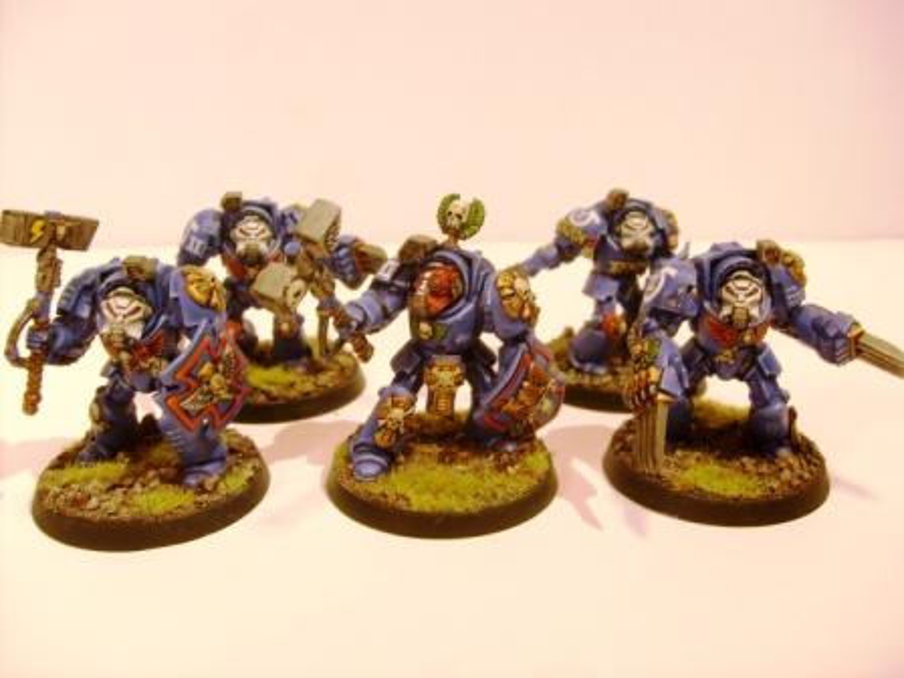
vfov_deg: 40.7
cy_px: 339
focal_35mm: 35
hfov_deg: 52.6
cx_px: 452
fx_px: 914
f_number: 2.8
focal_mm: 5.8
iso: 100
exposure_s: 1/30
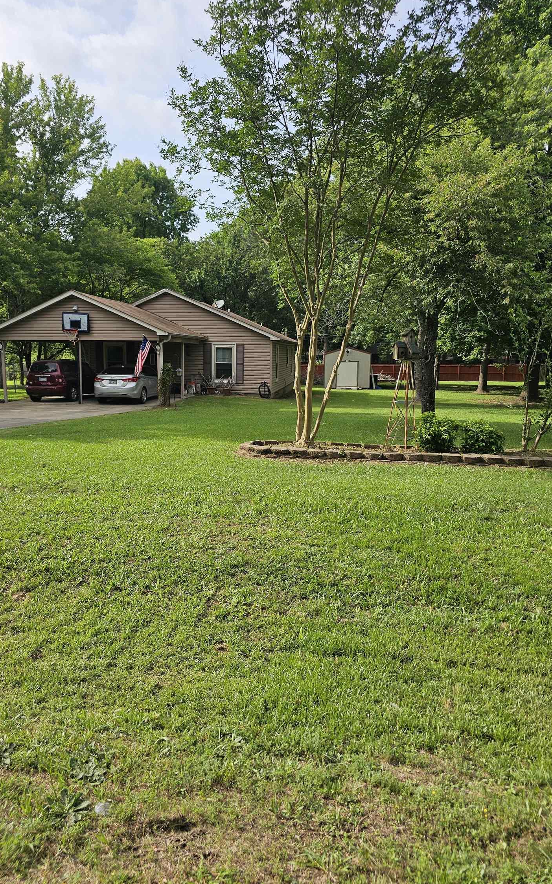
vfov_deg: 72.5
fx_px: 602
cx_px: 251
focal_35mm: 25
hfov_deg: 49.2
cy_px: 449
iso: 10
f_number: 1.7
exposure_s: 1/406
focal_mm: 6.3
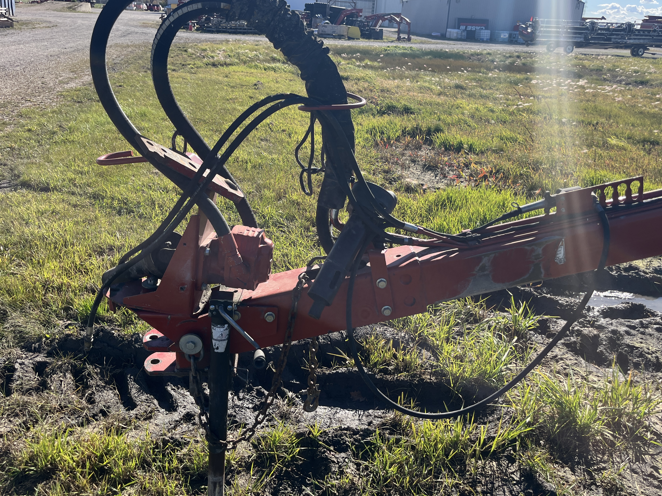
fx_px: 555
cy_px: 233
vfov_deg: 48.2
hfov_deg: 61.7
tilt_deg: -20.3
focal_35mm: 29
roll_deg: -1.0
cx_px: 327
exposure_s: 1/1890
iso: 50
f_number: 1.6
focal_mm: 5.1
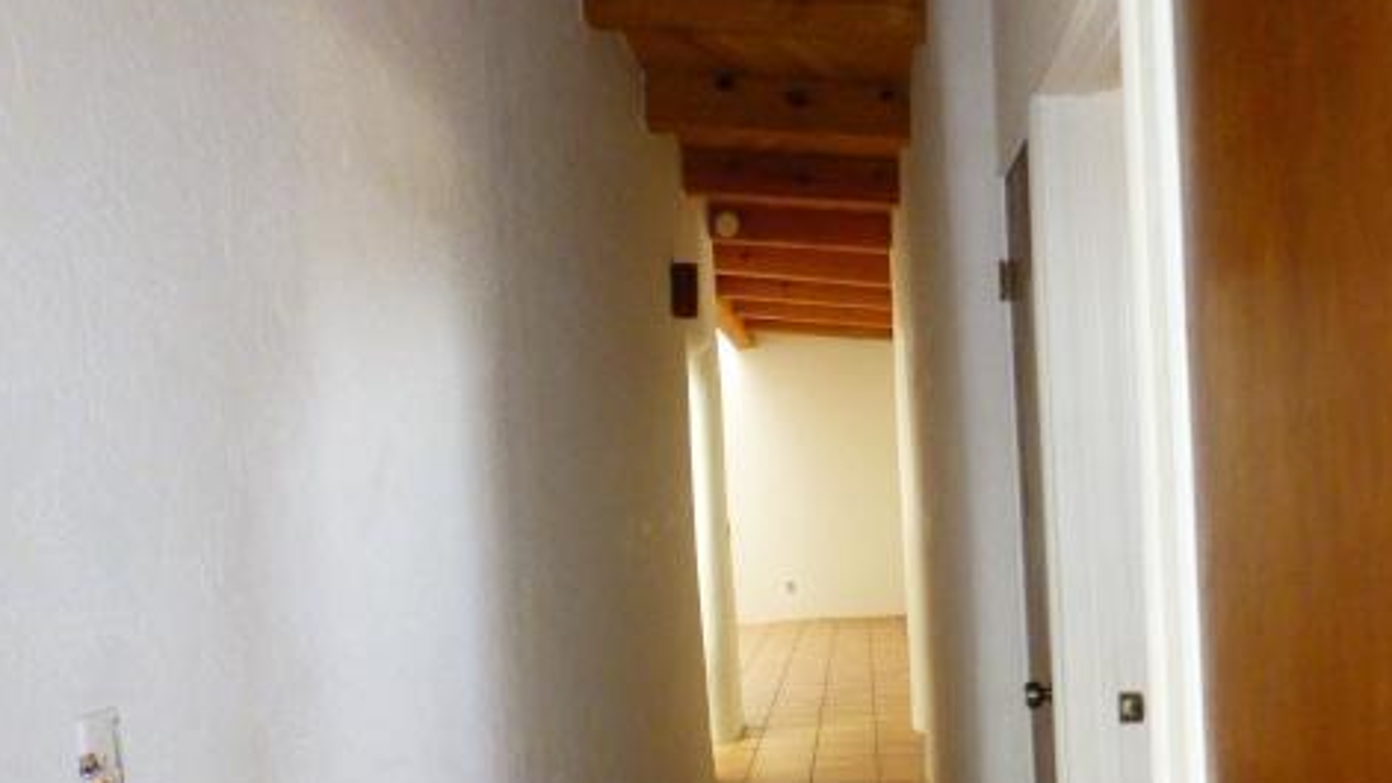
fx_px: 1366
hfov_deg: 54.0
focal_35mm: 37
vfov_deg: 31.7
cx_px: 697
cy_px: 541
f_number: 3.3
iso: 800
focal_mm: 4.3
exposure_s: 1/60
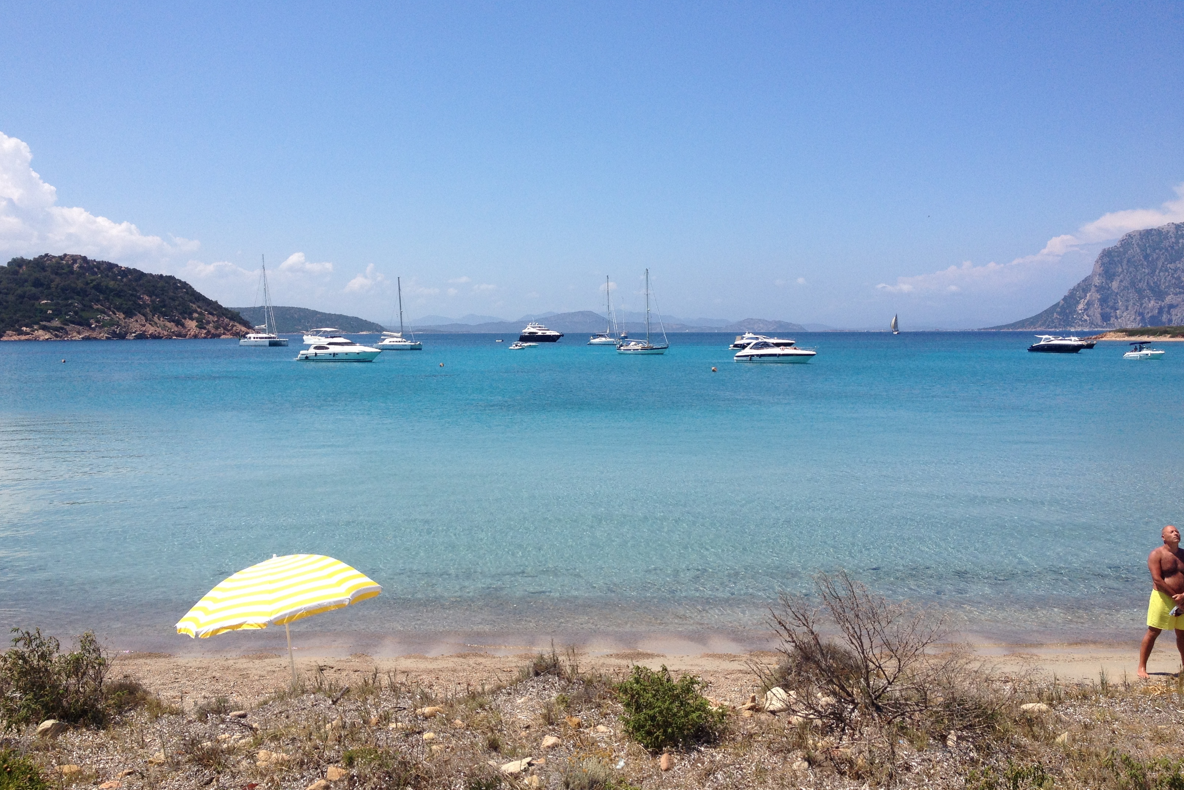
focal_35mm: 37
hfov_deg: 51.9
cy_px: 358
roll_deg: +1.0
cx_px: 586
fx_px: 1217
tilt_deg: -3.9
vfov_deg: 35.9
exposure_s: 1/2513
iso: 50
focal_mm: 4.28
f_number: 2.4
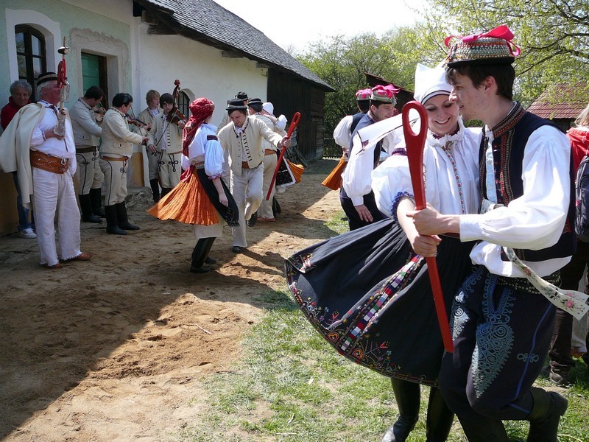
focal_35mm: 35
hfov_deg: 52.6
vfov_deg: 40.7
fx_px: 596
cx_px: 294
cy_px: 221
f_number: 2.8
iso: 80
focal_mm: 5.2
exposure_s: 1/640
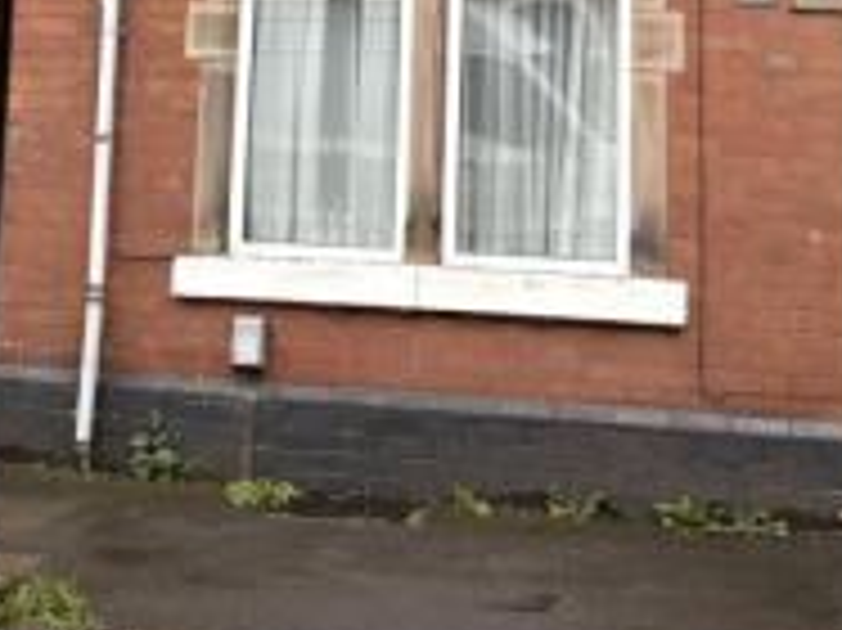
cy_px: -263
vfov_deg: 16.8
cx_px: 416
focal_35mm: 81
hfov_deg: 24.1
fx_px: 1969
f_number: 1.6
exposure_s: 1/773
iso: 64
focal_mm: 5.96
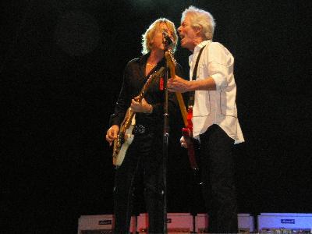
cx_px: 156
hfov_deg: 18.2
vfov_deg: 13.7
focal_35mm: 108
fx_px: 973
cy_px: 117
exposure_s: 1/100
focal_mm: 18.9
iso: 800
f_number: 5.9
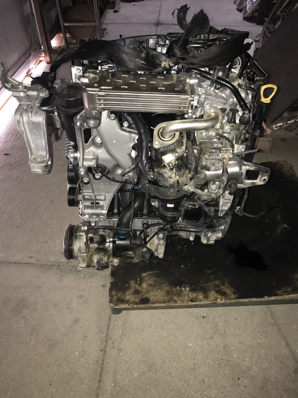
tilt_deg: -41.8
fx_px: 333
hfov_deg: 48.2
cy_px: 198
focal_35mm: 29
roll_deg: -0.7
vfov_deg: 61.7
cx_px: 152
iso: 64
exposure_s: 1/17
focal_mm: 3.99
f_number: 1.8
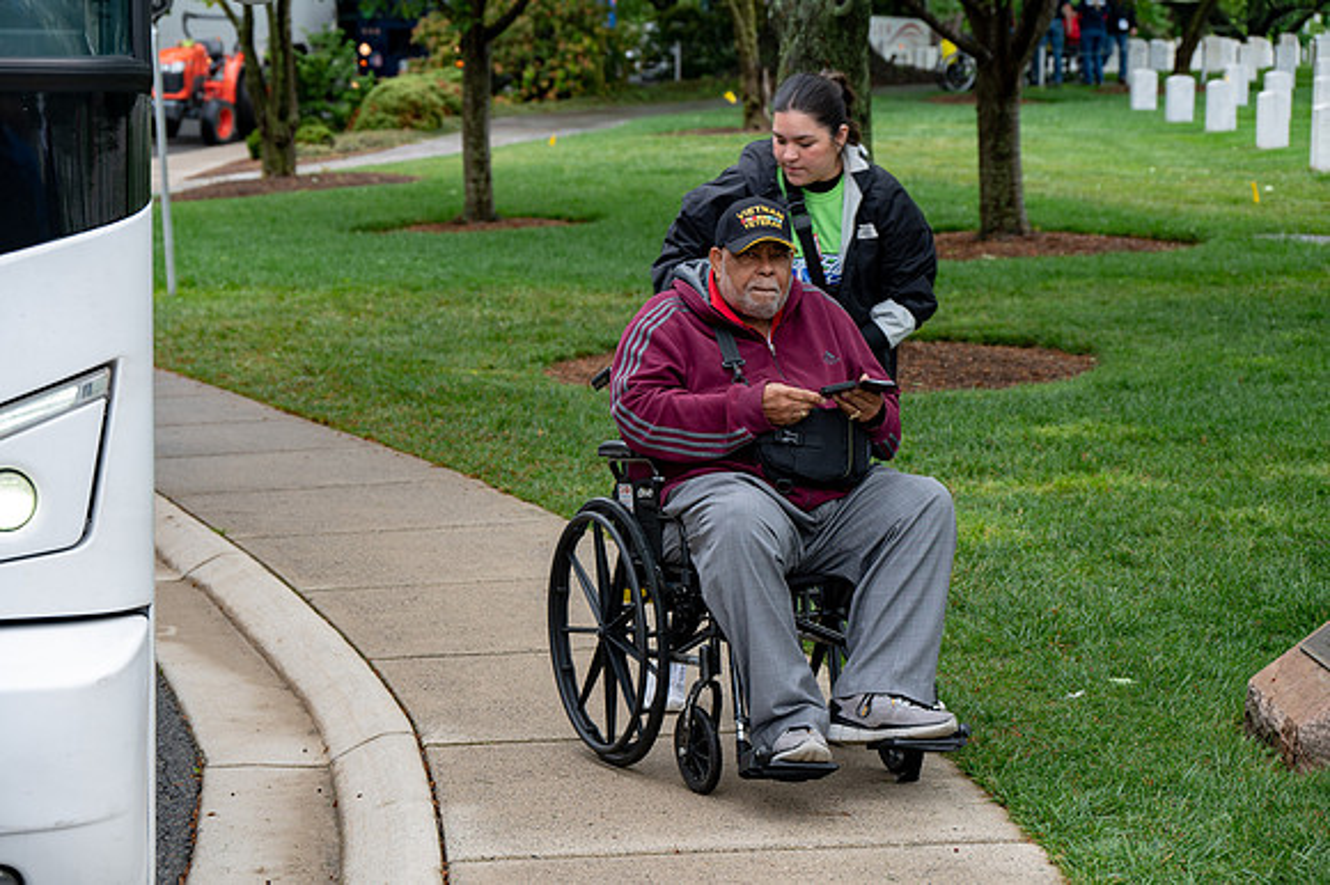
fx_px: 3249
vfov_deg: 15.5
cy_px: 442
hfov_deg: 23.1
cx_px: 665
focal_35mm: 88
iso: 320
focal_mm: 88
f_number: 6.3
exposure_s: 1/100
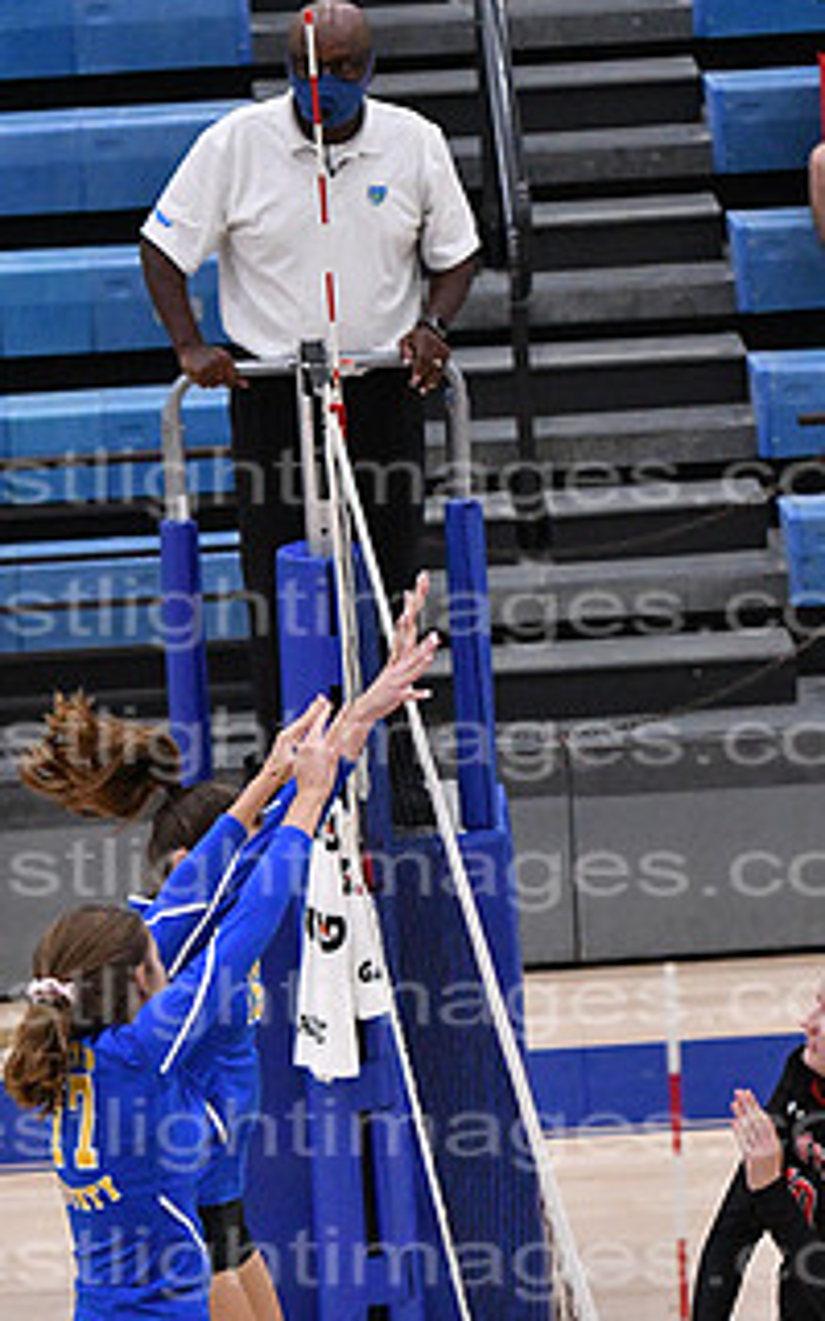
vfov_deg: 7.2
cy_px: 941
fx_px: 10466
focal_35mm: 291
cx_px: 270
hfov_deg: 4.5
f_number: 3.2
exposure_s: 1/1250
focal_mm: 105
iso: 6400
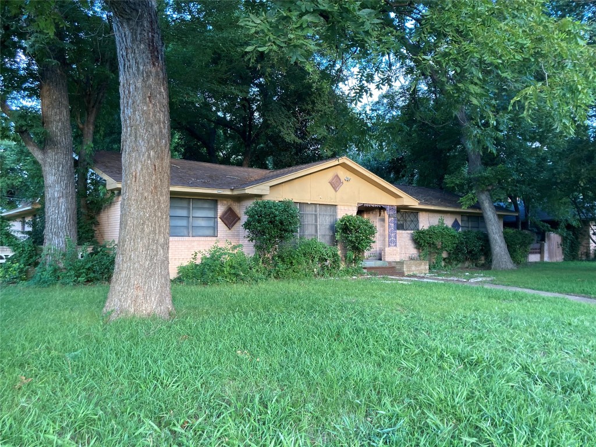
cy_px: 224
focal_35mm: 28
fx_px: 482
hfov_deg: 63.4
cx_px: 298
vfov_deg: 49.7
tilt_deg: +3.3
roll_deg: -1.5
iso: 80
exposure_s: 1/98
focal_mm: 3.99
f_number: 1.8
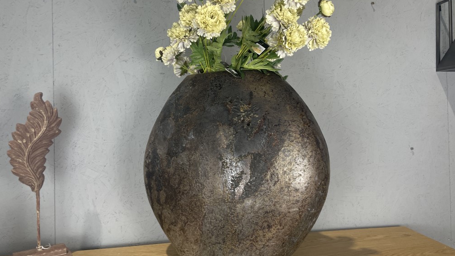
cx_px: 231
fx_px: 350
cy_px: 111
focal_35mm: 29
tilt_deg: +1.6
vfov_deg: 40.1
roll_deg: +2.1
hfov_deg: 66.1
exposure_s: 1/100
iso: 100
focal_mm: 4.2
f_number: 1.6
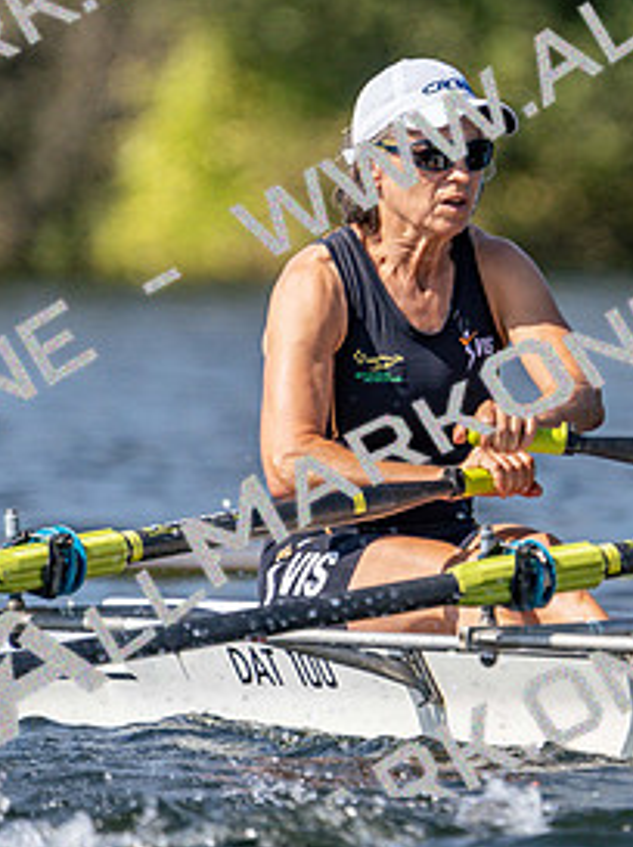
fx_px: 30011
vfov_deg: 1.6
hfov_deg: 1.2
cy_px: 265
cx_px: 614
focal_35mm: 1228
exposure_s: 1/2000
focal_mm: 600
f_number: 6.3
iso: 320
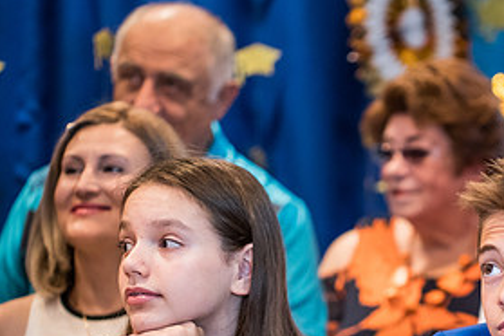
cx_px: 509
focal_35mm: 208
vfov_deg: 6.6
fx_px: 2912
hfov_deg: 9.8
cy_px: 319
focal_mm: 100
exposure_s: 1/80
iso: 1600
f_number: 2.8
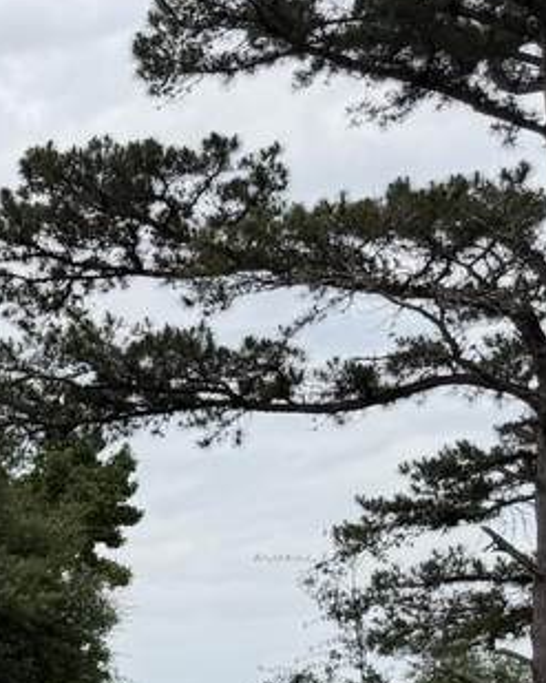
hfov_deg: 12.6
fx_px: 1960
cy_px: 785
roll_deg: +0.7
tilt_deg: +3.7
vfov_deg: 18.8
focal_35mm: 97
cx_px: -734
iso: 80
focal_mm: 6.76
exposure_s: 1/4975
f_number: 1.78
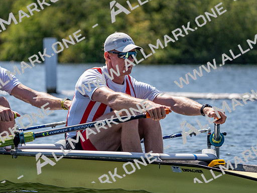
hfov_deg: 8.1
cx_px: 138
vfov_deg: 6.1
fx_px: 1819
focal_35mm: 245
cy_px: 97
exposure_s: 1/2000
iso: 250
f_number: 5.6
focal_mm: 225
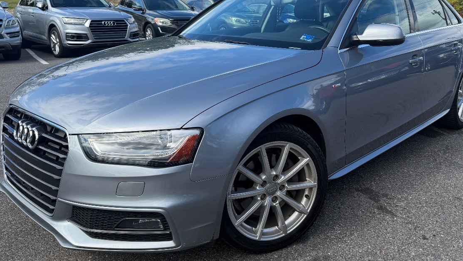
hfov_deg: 57.9
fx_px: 417
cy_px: 92
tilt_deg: -11.1
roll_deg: -3.0
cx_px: 260
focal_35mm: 34
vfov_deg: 34.4
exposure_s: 1/2169
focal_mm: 6.76
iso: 80
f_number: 1.78
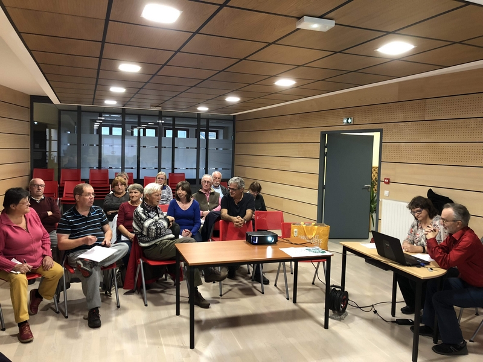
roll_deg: -0.7
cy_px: 181
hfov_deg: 63.4
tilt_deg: -4.0
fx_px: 391
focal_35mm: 28
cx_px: 242
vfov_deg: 49.7
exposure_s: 1/17
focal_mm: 3.99
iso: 80
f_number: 1.8
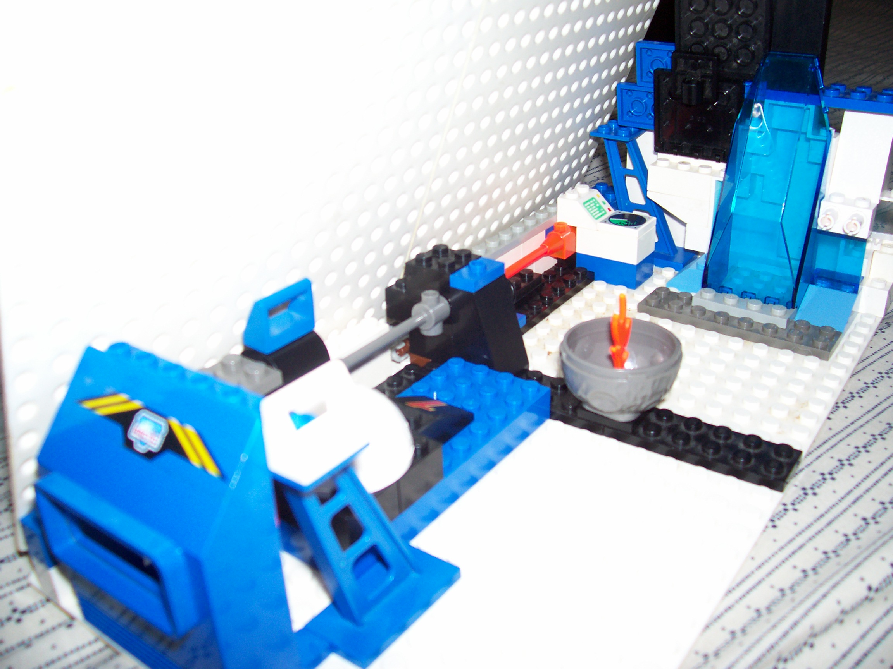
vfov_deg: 41.8
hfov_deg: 54.0
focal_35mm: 34
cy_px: 334
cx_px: 446
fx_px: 877
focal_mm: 5.6
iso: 80
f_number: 2.7
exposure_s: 1/64
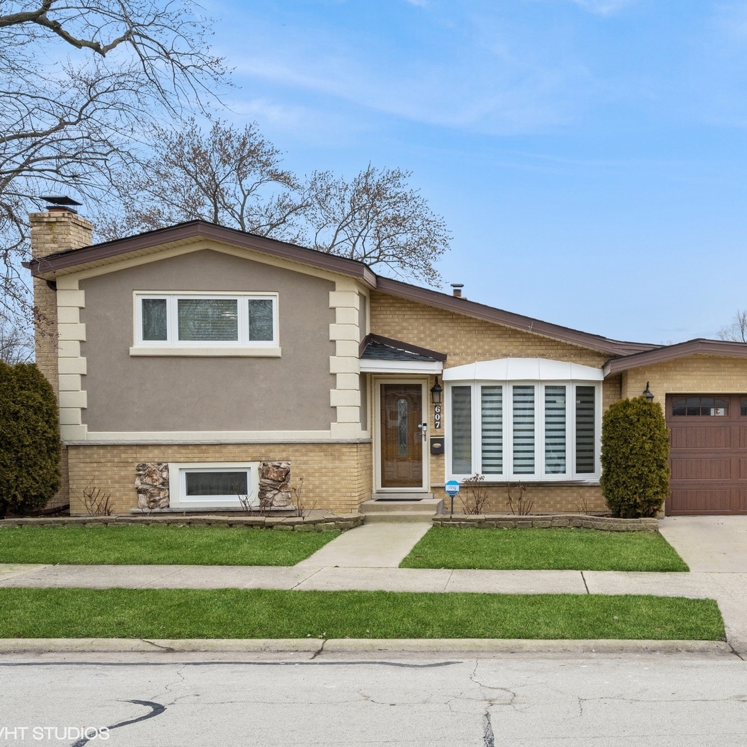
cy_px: 374
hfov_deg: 49.7
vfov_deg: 51.1
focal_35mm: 32
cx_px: 528
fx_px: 781
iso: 200
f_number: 9.5
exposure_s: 1/90
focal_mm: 17
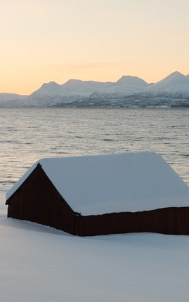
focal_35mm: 90
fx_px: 741
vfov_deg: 23.0
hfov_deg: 14.4
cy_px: 107
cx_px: 17
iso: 800
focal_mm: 23
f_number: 4
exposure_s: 1/680
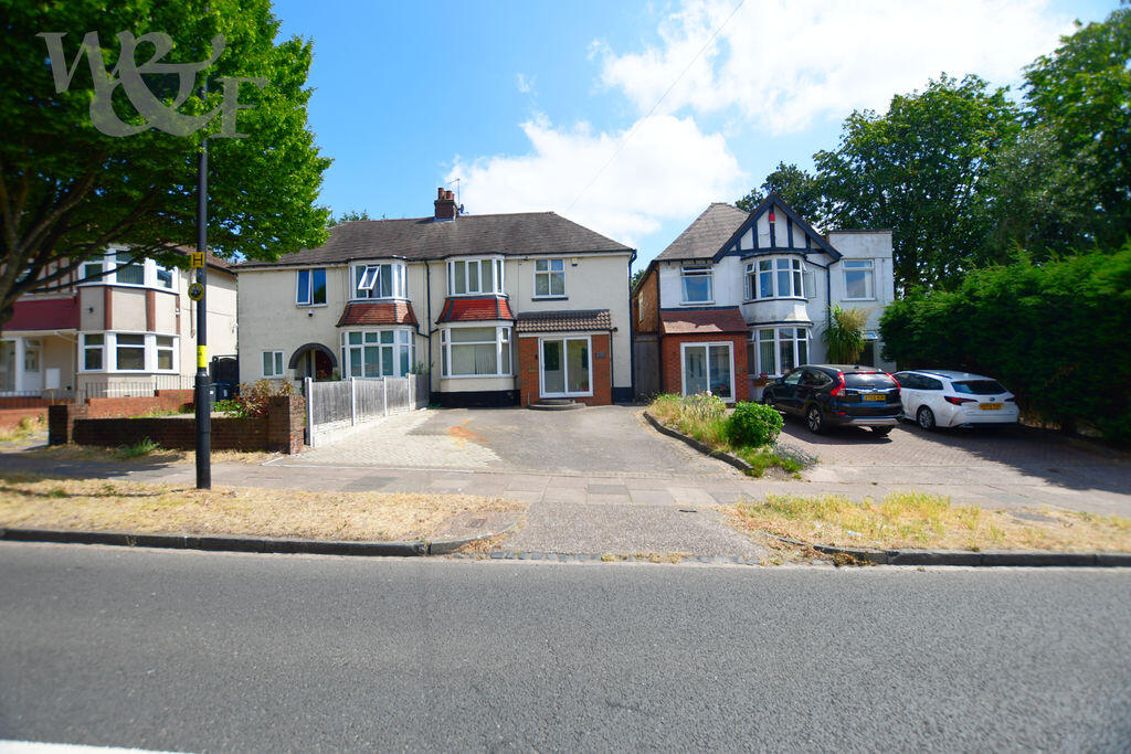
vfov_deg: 77.3
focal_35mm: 15
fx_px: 471
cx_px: 566
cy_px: 377
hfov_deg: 100.4
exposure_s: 1/800
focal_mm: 10
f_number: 4
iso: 100
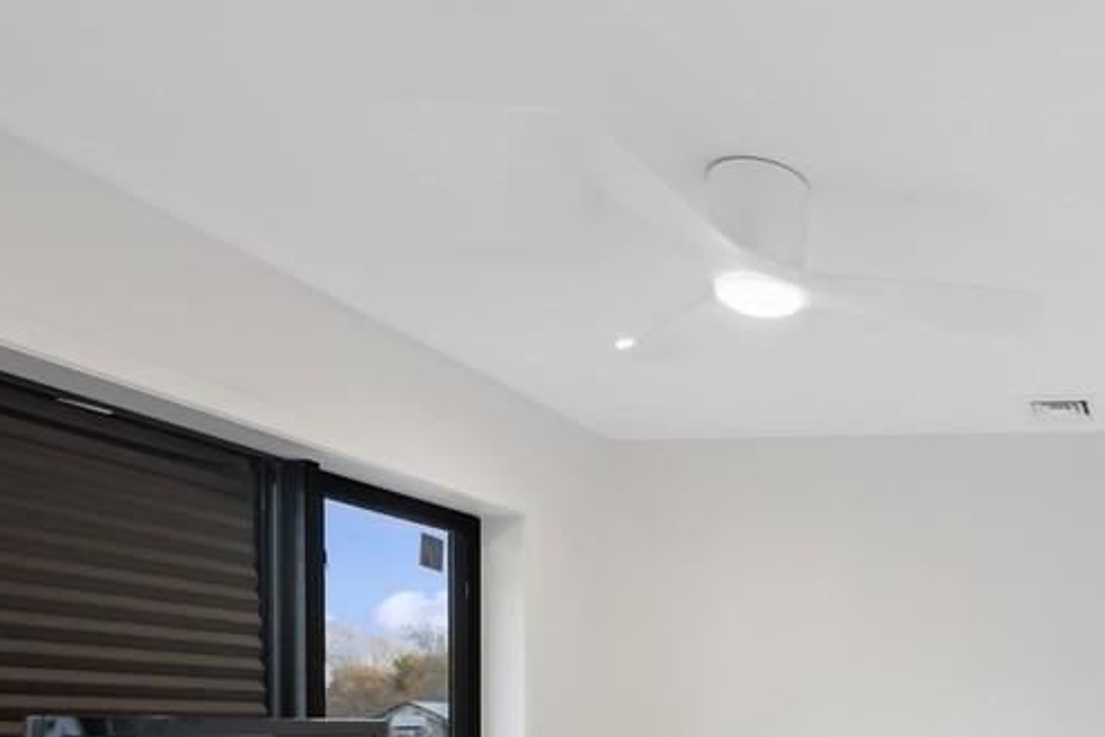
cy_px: 753
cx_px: 1078
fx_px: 1013
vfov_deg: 35.7
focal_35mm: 33
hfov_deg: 48.3
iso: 64
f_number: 5.6
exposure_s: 1/15
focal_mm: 16
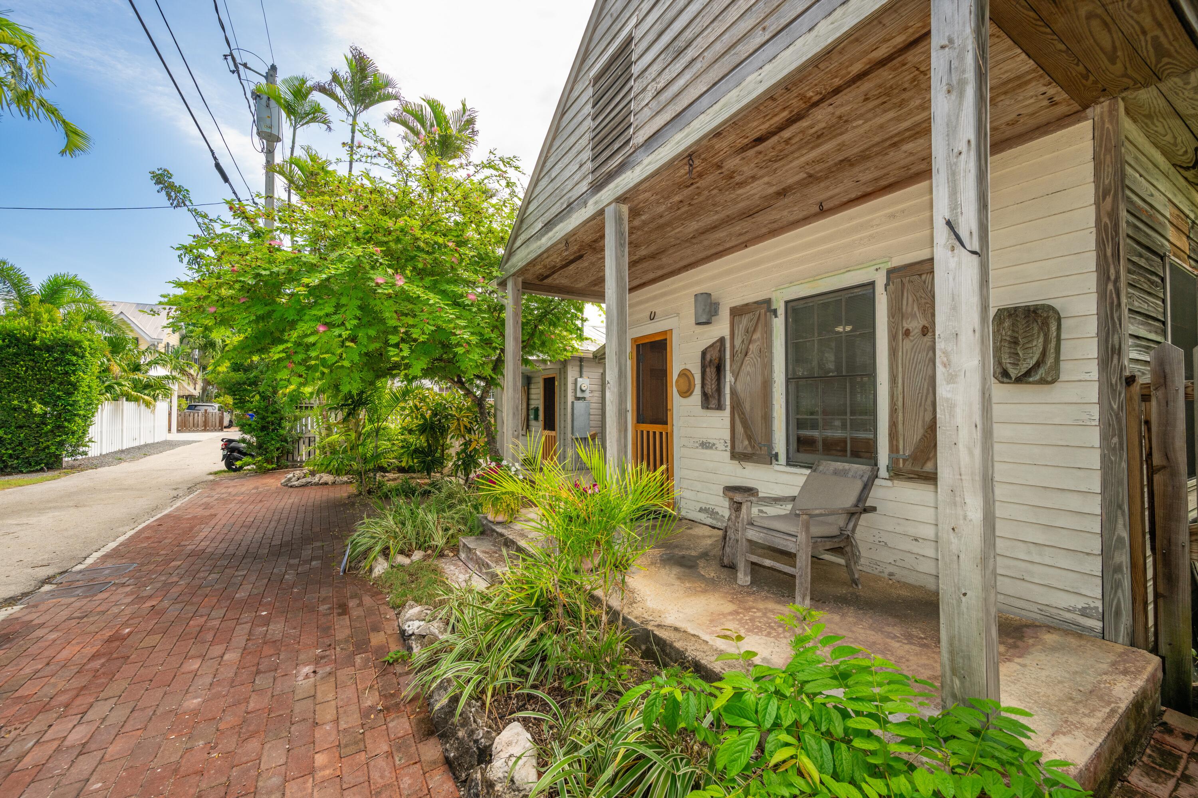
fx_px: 466
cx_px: 599
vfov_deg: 81.2
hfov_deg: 104.3
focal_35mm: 14
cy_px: 399
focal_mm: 14
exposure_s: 1/200
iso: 160
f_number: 8
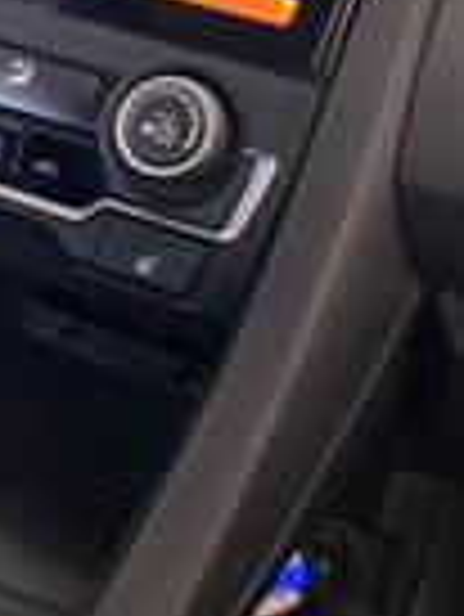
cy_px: 16
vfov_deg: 19.0
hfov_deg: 13.9
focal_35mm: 101
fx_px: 1802
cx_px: -194
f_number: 1.8
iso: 250
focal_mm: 4.25
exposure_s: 1/60
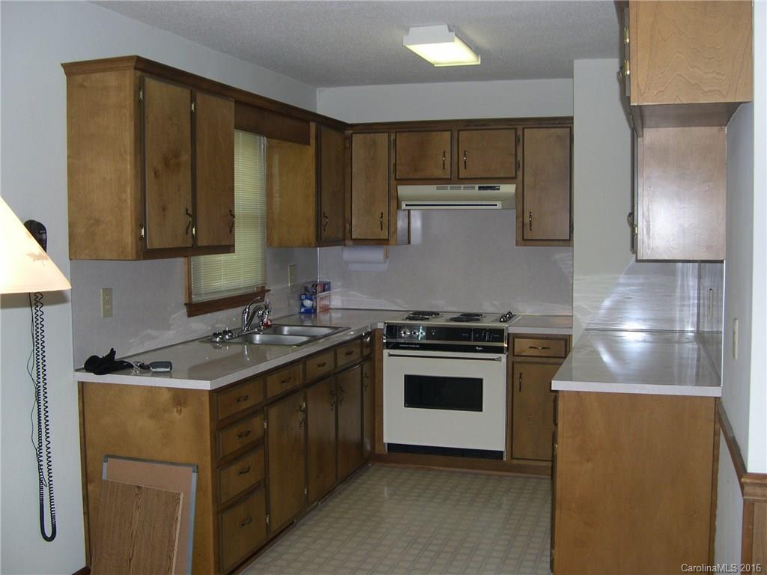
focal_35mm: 38
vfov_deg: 37.7
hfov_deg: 49.0
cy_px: 288
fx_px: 842
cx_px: 384
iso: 156
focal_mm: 8
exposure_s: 1/60
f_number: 2.8
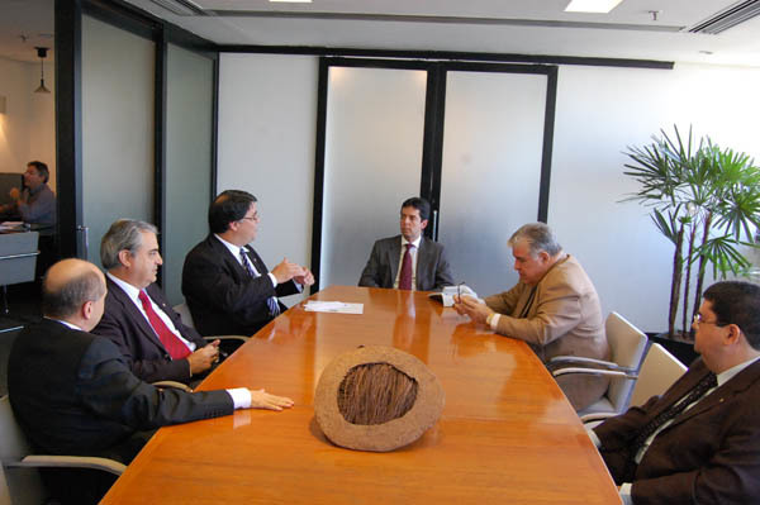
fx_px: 696
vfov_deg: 39.9
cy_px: 252
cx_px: 380
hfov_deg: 57.3
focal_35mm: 33
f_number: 7.1
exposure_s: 1/40
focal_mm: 22
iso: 1600
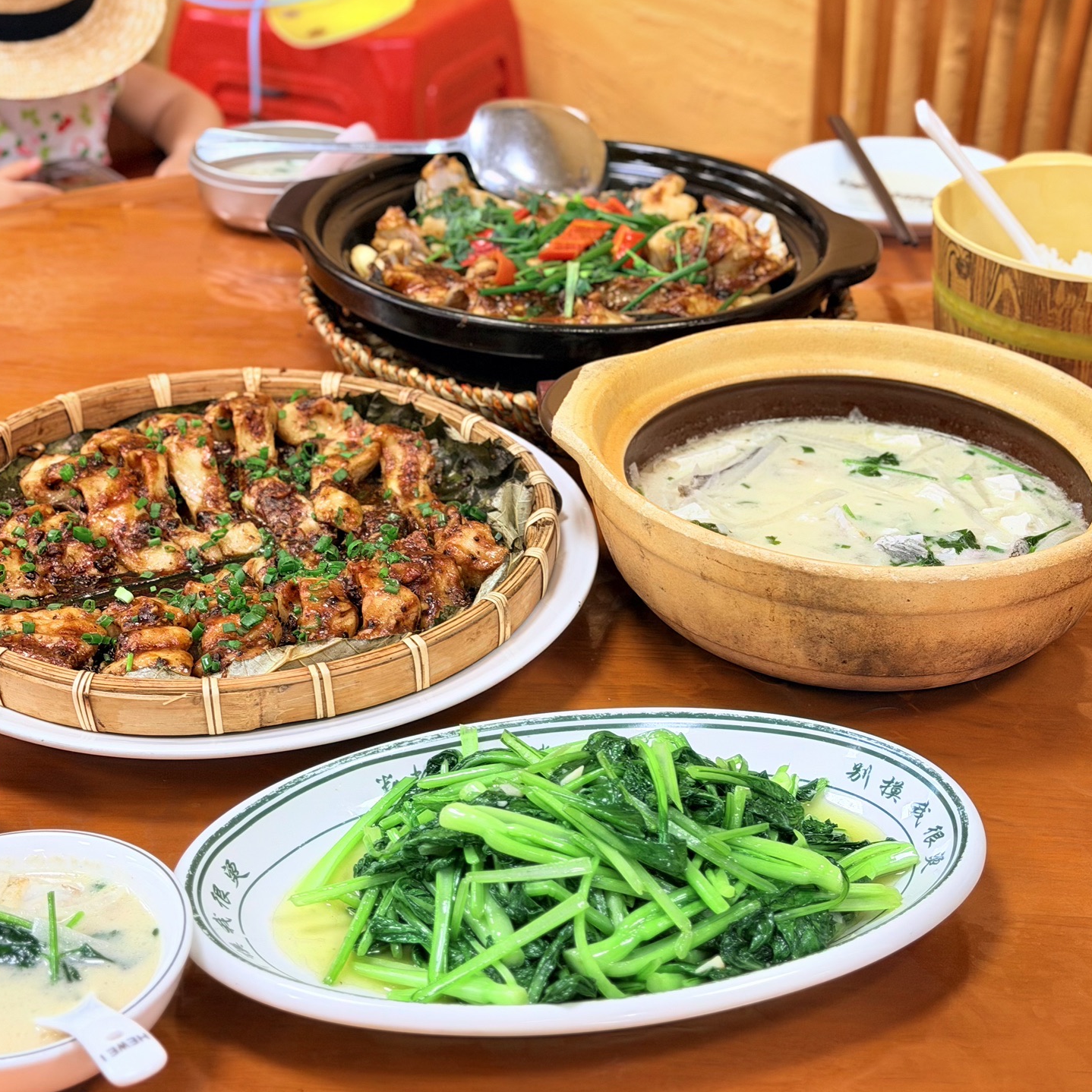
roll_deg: -1.1
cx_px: 537
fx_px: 2106
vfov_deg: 29.0
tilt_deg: -28.2
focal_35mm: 59
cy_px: 461
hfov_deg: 29.1
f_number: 1.78
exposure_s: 1/60
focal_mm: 6.76
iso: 100
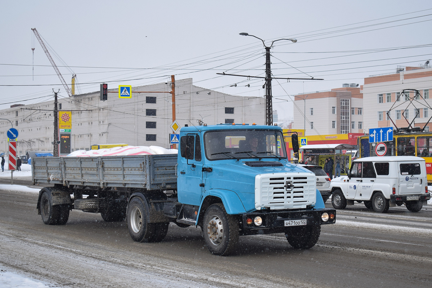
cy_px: 144
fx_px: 684
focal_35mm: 57
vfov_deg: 23.8
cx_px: 216
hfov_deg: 35.1
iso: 200
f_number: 6.3
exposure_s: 1/800
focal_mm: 38
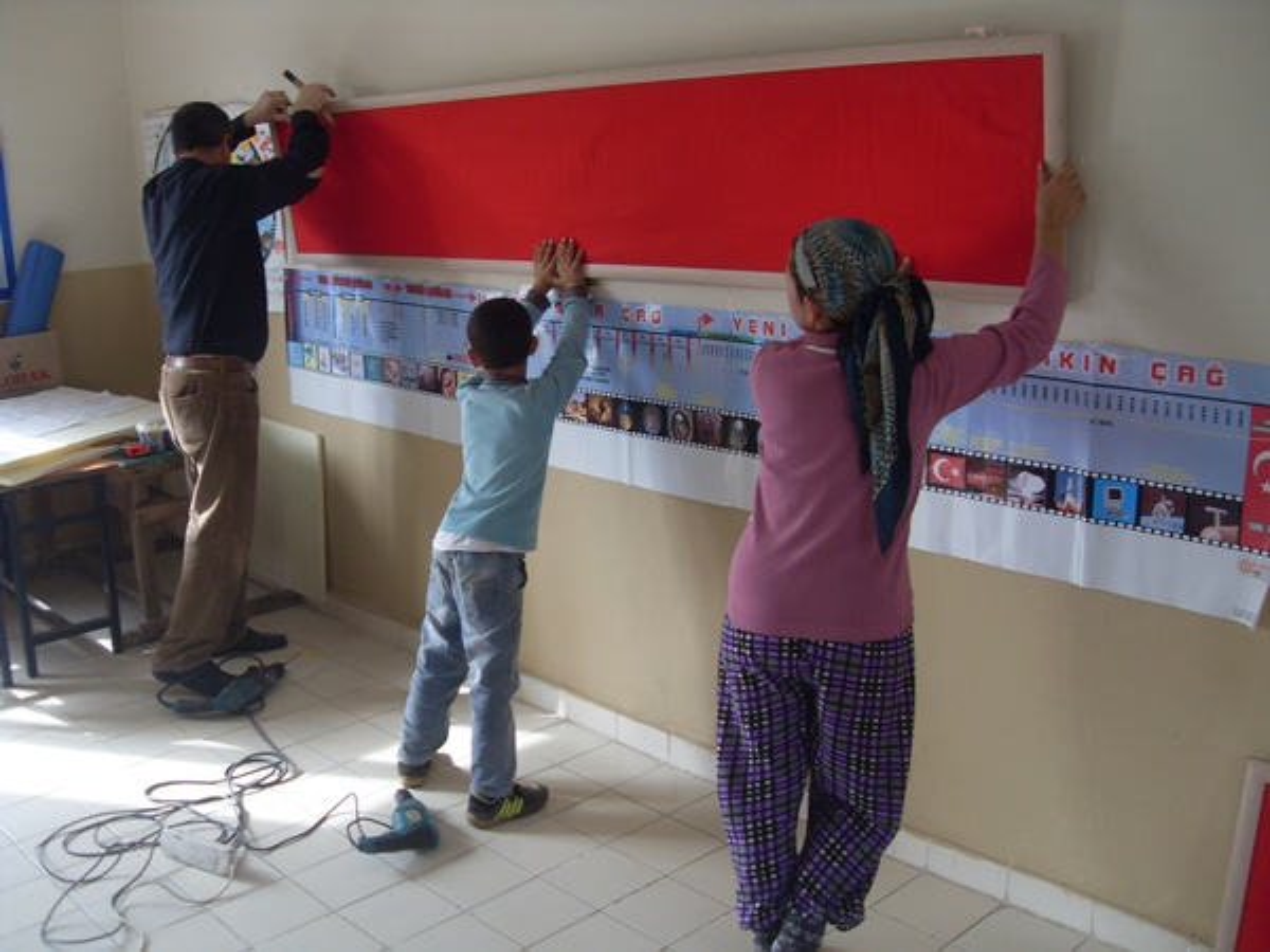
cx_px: 635
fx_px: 1357
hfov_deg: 50.1
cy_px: 476
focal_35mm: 37
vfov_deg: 38.7
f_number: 2.8
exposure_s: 1/60
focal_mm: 6.3
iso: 100
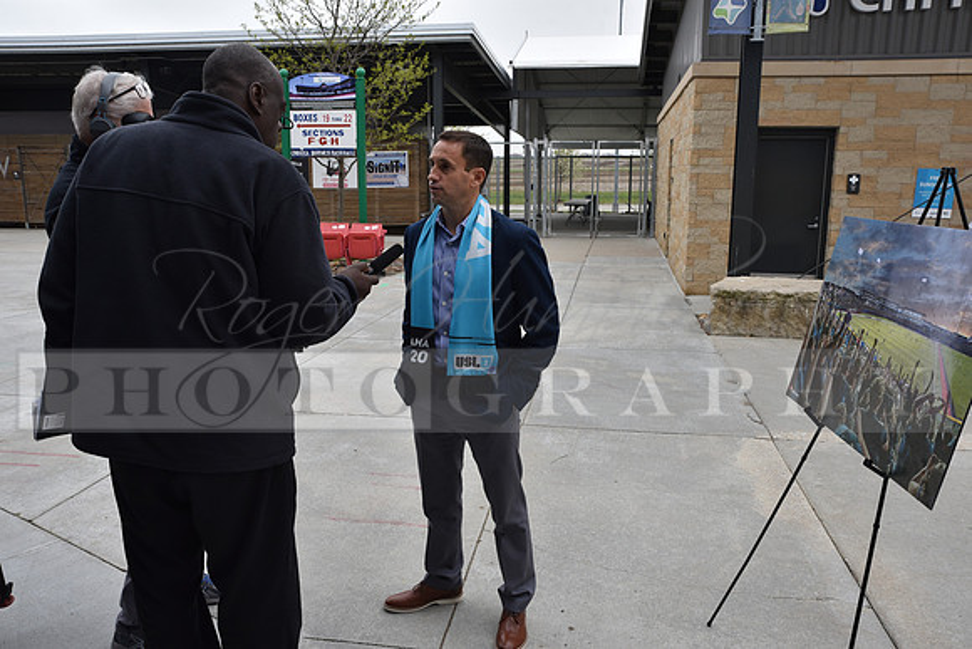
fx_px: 837
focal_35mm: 31
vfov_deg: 42.3
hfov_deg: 60.3
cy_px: 324
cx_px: 486
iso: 400
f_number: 10
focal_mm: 31
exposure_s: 1/400
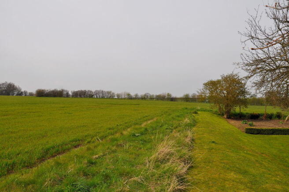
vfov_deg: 47.8
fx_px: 217
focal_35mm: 27
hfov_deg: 67.4
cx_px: 144
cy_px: 96
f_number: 13
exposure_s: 1/200
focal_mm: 18
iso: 200
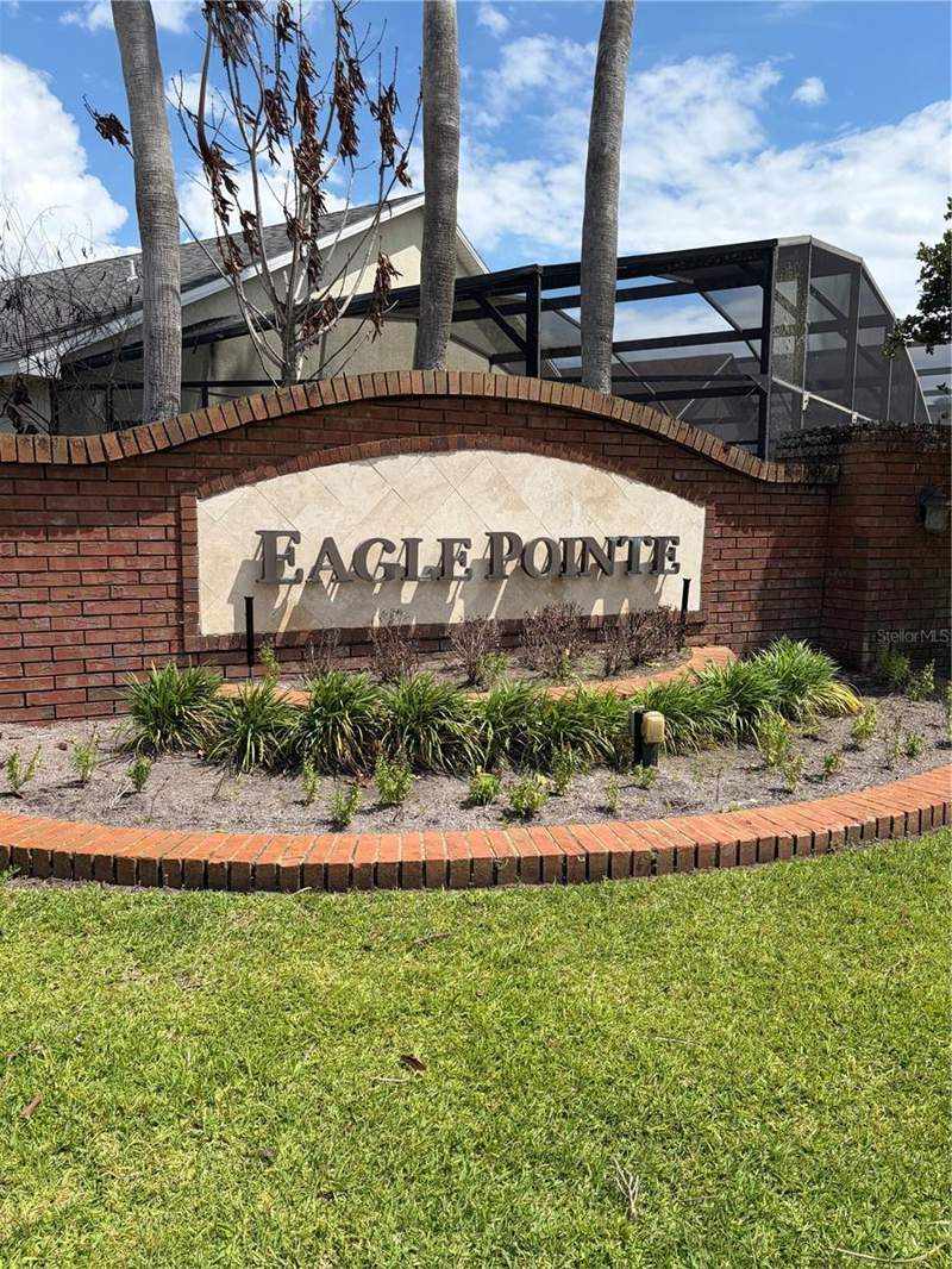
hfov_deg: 53.1
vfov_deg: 67.3
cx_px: 476
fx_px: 953
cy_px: 634
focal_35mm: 26
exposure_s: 1/3125
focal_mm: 5.96
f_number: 1.6
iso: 50
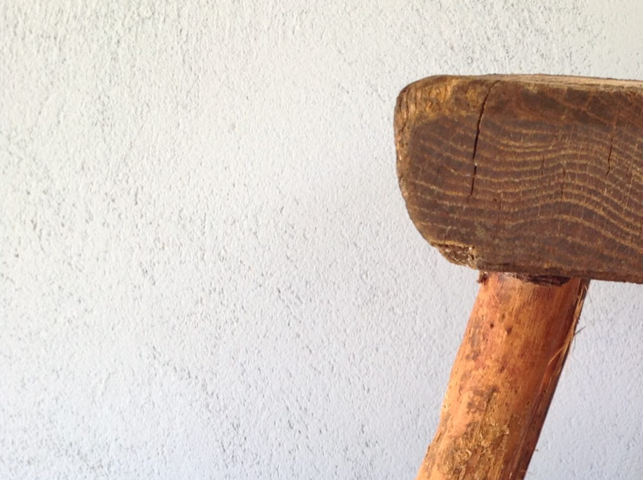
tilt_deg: -10.5
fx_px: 1391
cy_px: 401
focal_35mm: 75
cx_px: 670
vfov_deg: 19.3
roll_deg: +0.9
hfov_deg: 24.6
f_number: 2.4
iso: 50
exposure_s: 1/30
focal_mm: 4.28
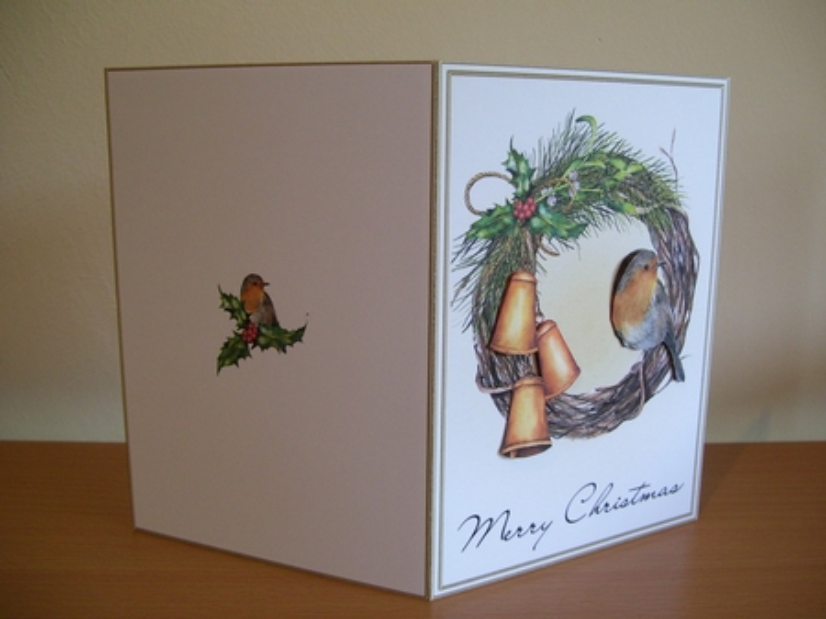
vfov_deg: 39.6
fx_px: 859
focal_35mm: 36
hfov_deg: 51.4
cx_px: 413
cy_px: 310
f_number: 2.7
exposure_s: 1/20
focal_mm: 6
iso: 160
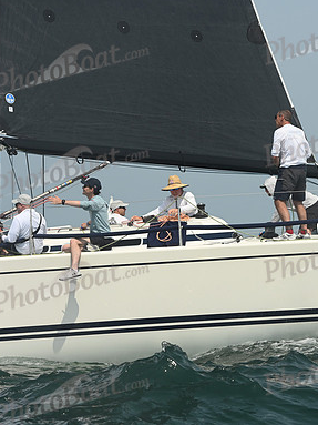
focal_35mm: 131
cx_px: 207
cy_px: 211
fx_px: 1605
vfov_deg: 15.1
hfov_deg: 11.3
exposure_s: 1/1250
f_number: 9
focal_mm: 90
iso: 320
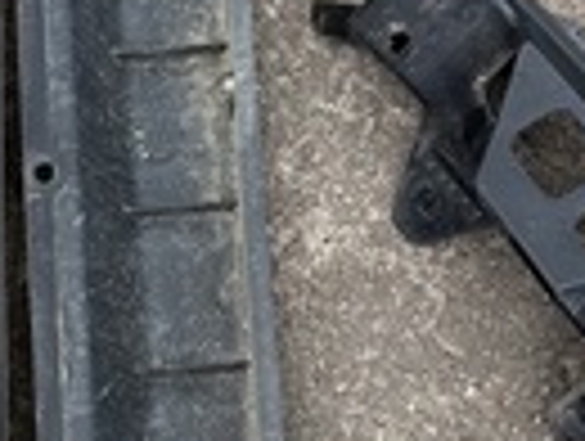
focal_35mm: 83
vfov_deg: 16.9
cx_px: 9
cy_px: 549
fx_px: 1405
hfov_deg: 22.7
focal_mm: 6.76
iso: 80
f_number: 1.78
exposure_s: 1/943
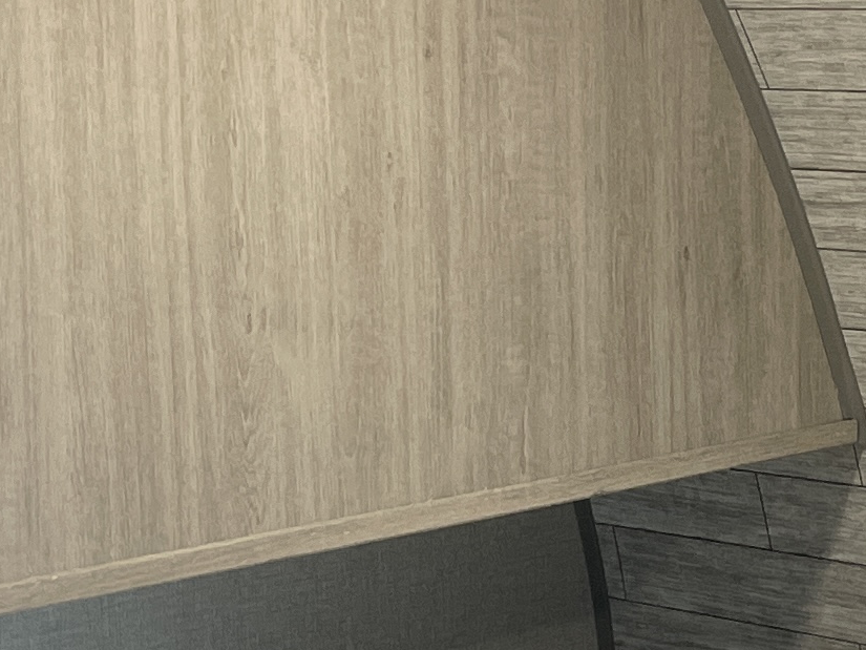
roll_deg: +2.6
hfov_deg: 15.4
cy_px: 343
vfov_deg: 11.7
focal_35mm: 127
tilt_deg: -4.6
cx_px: 717
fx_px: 3178
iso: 125
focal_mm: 4.2
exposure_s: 1/121
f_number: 1.6
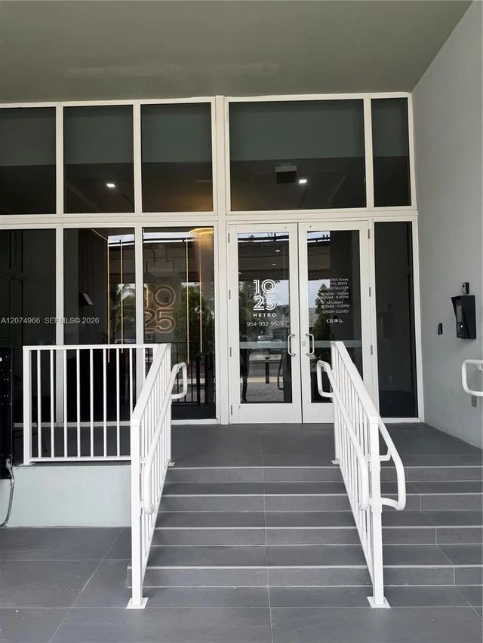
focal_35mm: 24
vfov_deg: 71.6
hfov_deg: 56.8
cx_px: 242
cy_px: 322
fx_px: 446
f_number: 1.78
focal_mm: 6.76
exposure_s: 1/448
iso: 80
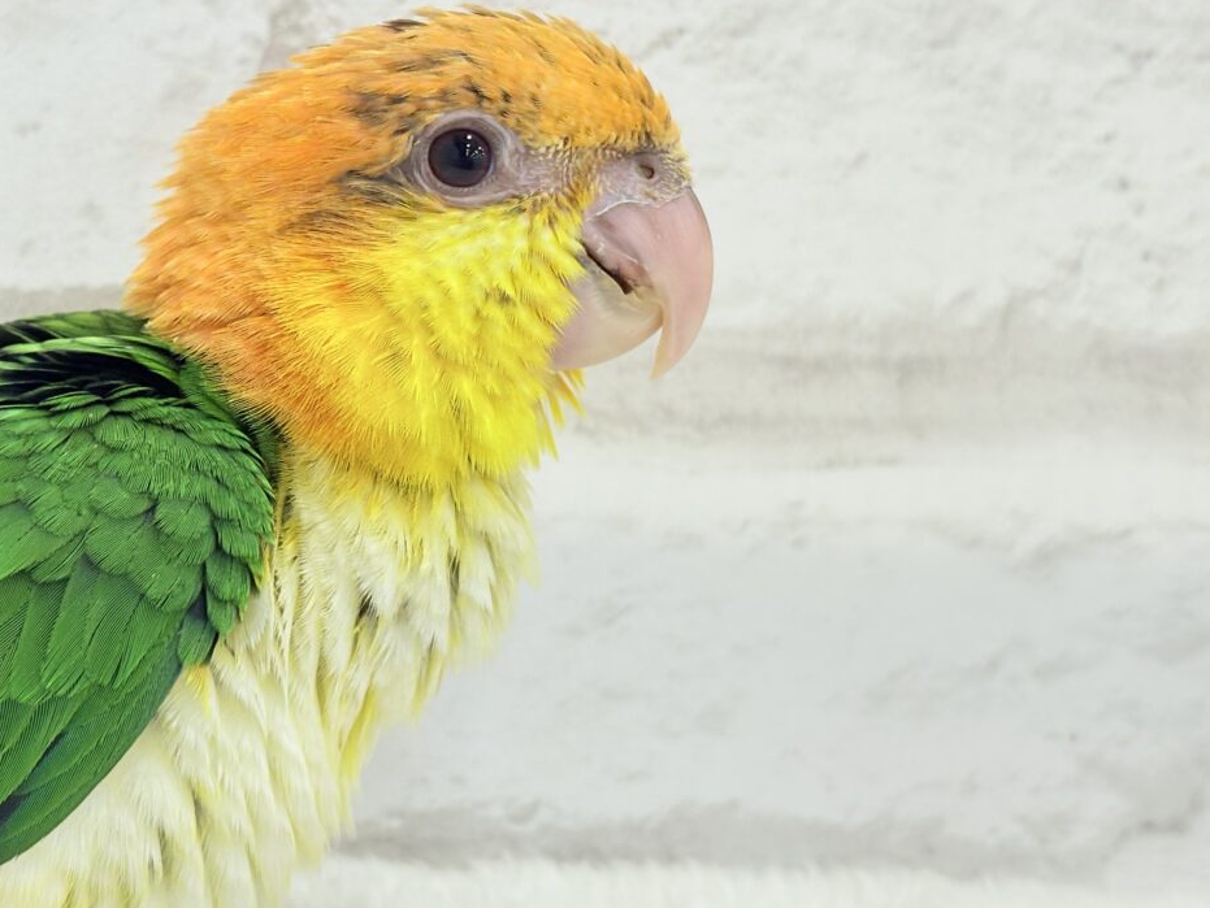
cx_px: 441
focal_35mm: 67
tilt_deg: -5.5
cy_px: 340
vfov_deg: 21.9
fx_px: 2343
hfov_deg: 28.8
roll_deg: -2.9
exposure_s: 1/100
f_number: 1.6
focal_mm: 5.96
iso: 80
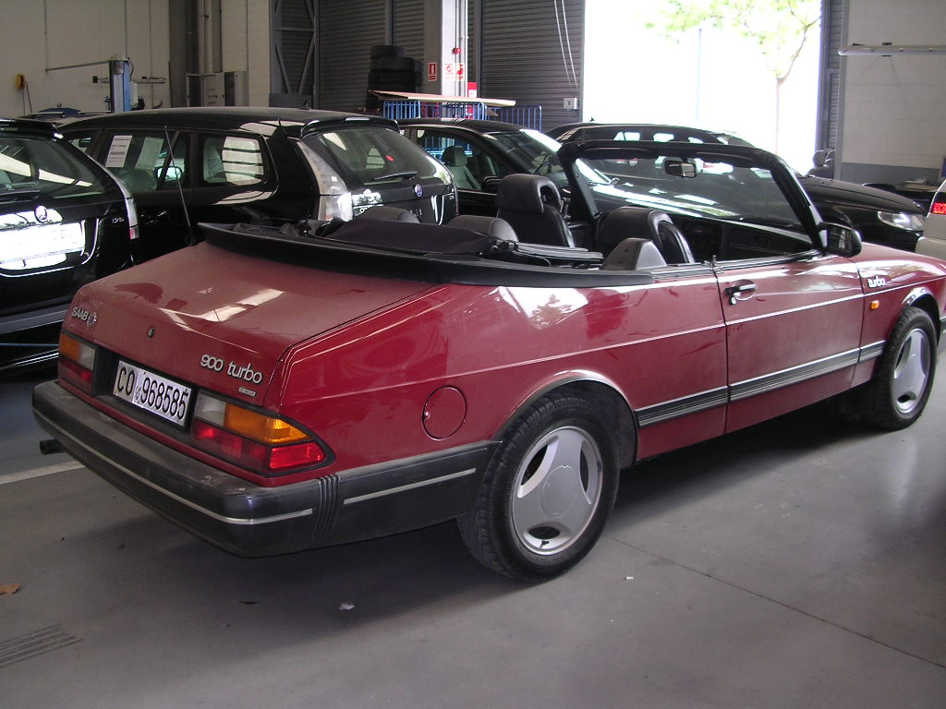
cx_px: 473
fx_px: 1038
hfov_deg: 49.0
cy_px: 354
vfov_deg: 37.7
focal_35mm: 38
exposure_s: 1/30
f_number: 2.8
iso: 102
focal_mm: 5.8
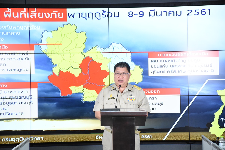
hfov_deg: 16.1
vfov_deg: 10.8
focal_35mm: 128
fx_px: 797
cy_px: 75
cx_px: 112
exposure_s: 1/250
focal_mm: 85
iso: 3200
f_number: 5.6
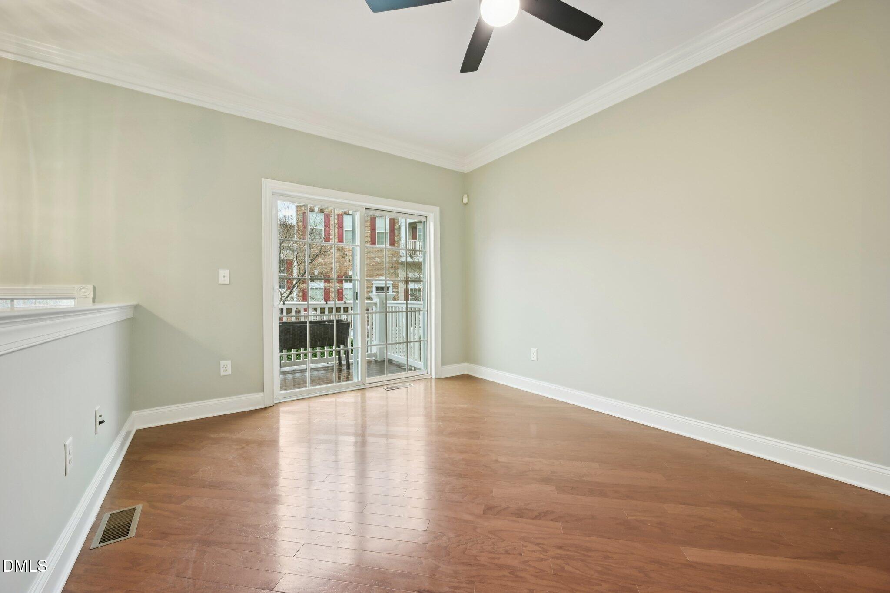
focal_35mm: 14
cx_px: 445
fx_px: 346
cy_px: 296
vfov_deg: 81.2
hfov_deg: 104.3
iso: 400
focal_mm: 14
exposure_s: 1/15
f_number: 8
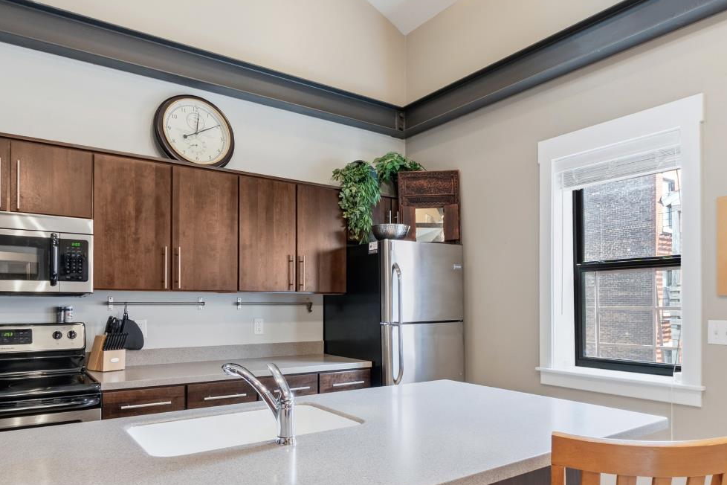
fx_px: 464
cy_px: 295
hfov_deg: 76.1
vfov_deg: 54.6
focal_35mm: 23
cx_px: 355
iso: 400
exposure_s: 1/6
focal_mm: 10
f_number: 9
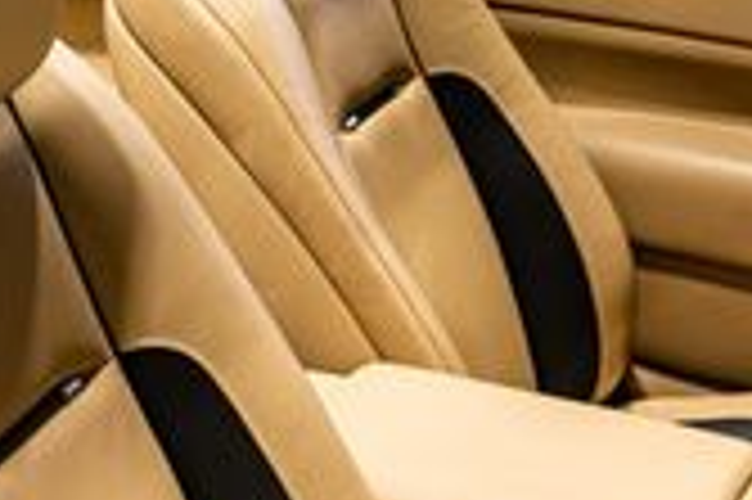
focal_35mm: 92
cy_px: 525
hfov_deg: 21.2
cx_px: -36
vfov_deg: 14.5
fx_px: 1920
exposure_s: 1/80
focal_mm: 24
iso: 1250
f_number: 4
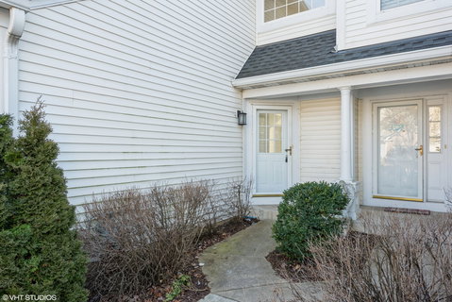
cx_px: 226
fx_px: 314
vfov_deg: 51.4
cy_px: 151
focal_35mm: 25
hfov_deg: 71.5
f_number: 8
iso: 400
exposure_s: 1/80
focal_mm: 25
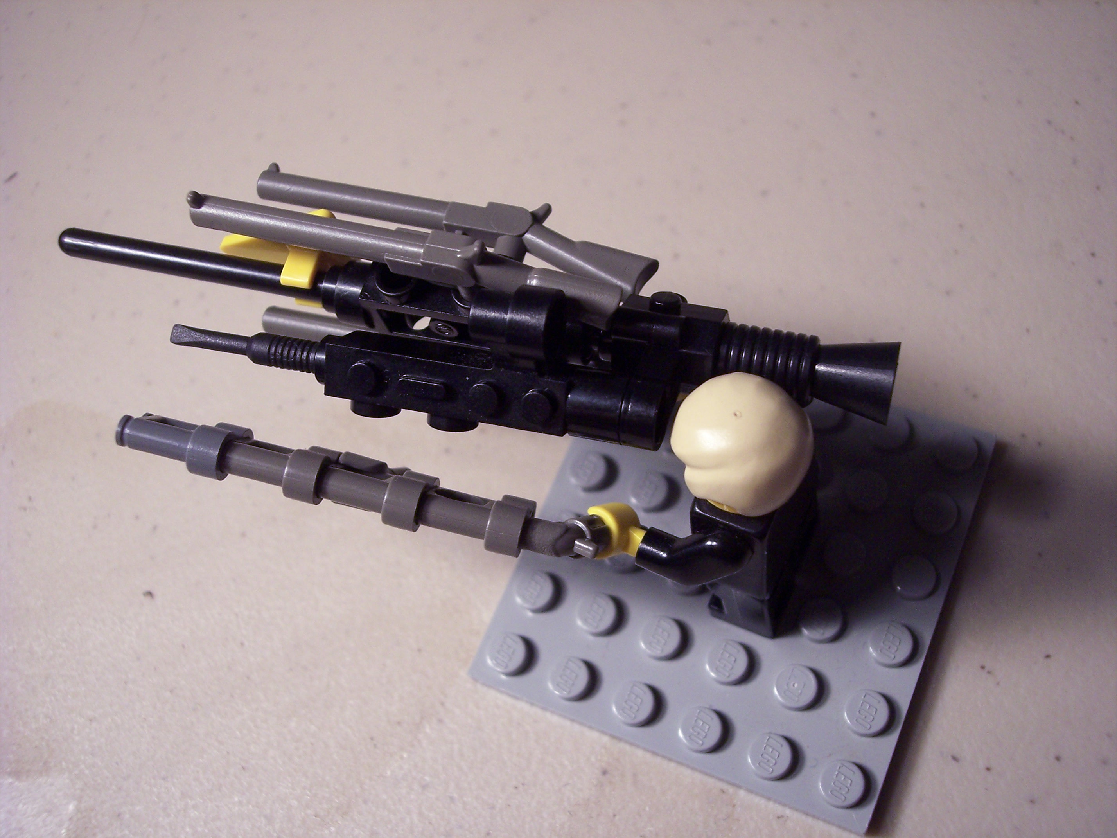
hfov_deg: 47.9
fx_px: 1258
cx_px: 558
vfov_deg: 36.8
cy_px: 419
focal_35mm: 39
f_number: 3.4
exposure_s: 1/30
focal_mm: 8
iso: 140
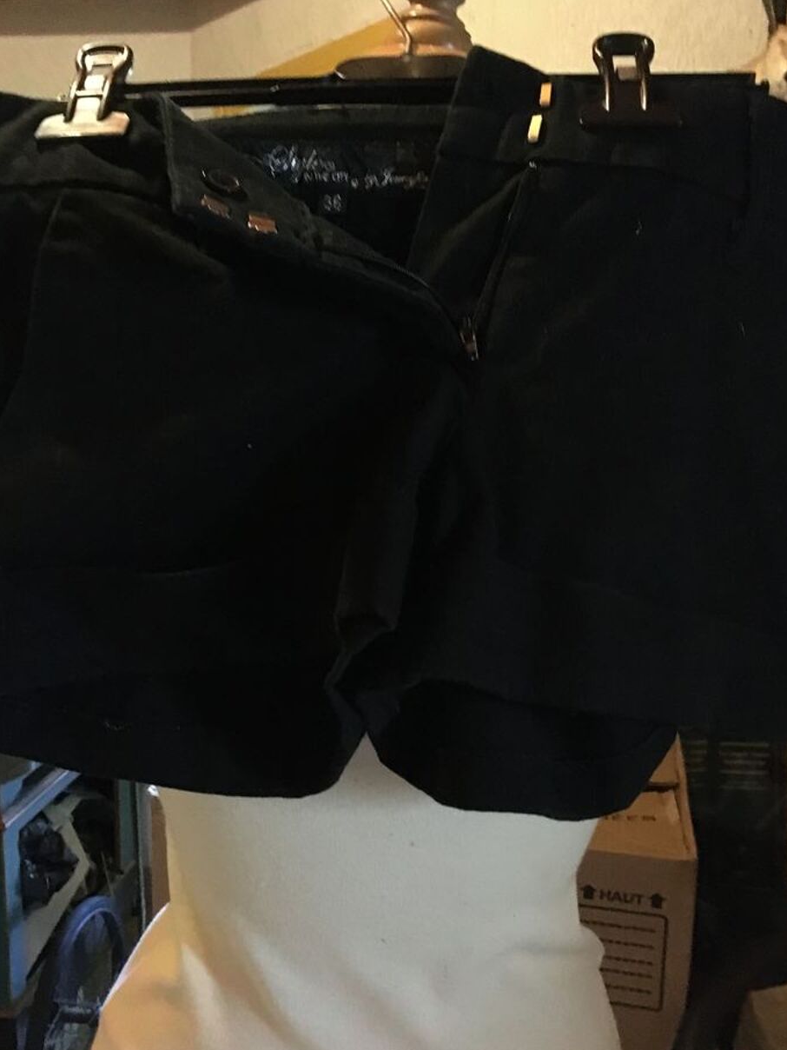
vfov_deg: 56.8
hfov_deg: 44.1
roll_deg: +0.0
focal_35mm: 32
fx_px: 970
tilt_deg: -11.2
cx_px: 364
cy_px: 551
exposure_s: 1/17
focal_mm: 4.15
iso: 1000
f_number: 2.2
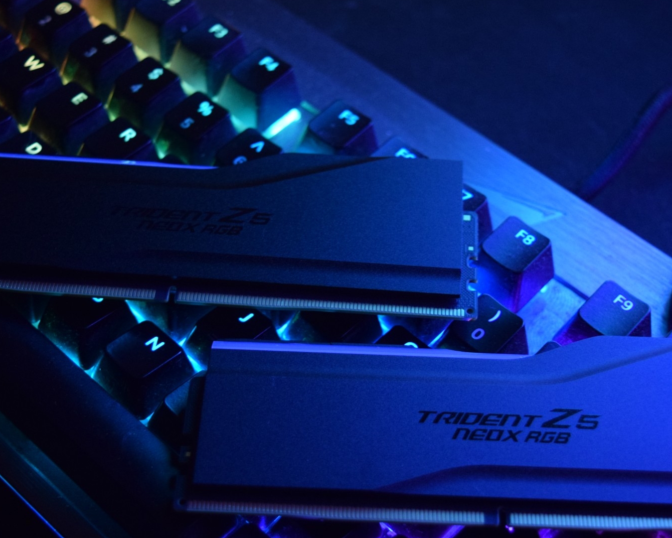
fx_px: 1173
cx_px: 351
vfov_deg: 25.8
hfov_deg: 32.0
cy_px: 322
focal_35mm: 59
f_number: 4
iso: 1600
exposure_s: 1/8
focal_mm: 26
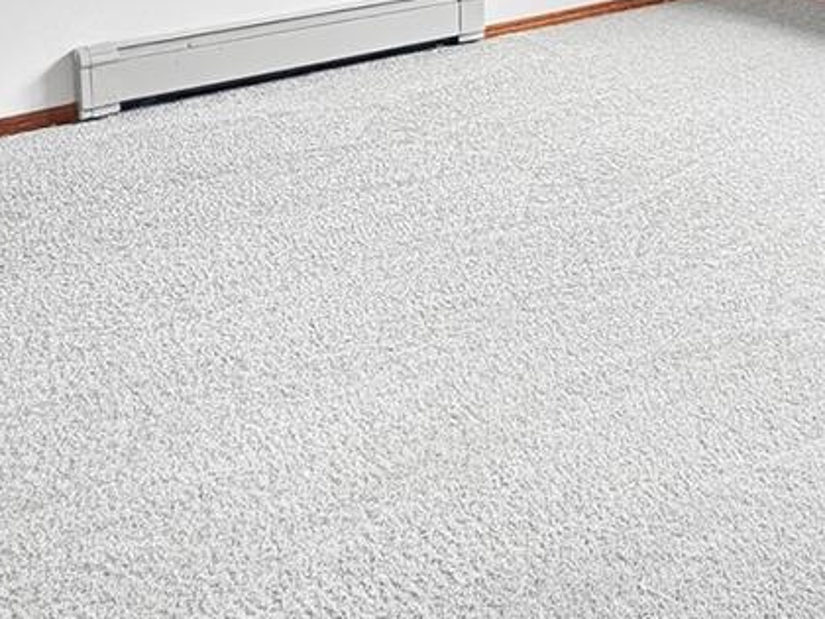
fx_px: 1144
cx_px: 798
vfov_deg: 24.6
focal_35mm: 48
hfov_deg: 36.3
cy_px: -265
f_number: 2.2
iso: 160
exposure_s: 1/121
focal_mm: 2.2
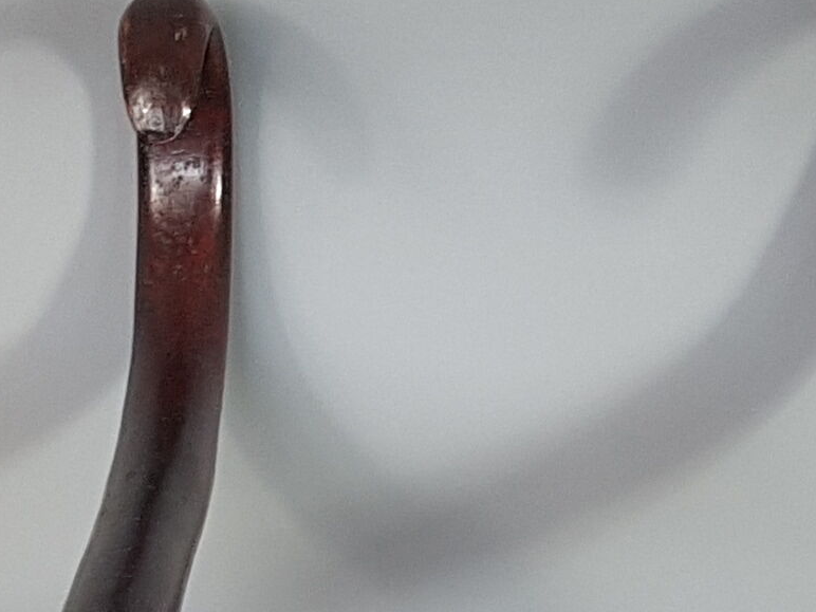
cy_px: 984
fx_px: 2287
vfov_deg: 14.0
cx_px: 428
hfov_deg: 20.2
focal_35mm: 97
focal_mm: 4.2
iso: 80
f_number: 1.7
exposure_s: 1/50
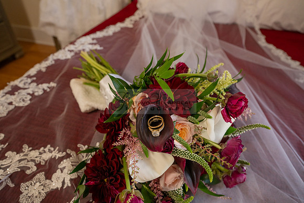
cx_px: 152
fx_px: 203
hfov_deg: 73.7
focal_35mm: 24
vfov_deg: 53.2
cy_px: 102
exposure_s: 1/200
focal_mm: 24
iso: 640
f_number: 5.6
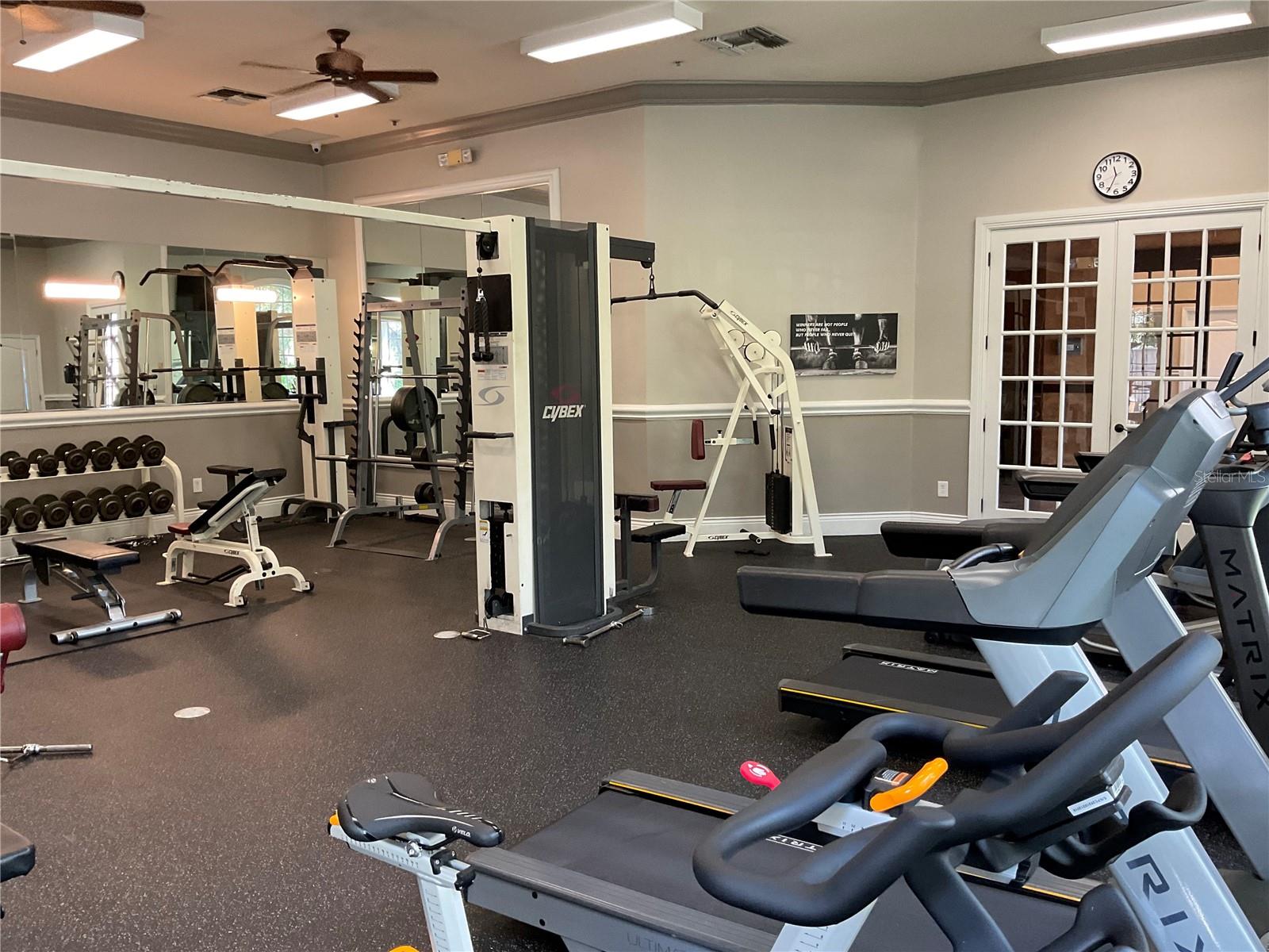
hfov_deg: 61.7
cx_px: 634
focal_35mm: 29
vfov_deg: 48.2
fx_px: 1063
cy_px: 476
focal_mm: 3
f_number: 1.8
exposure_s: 1/60
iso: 100
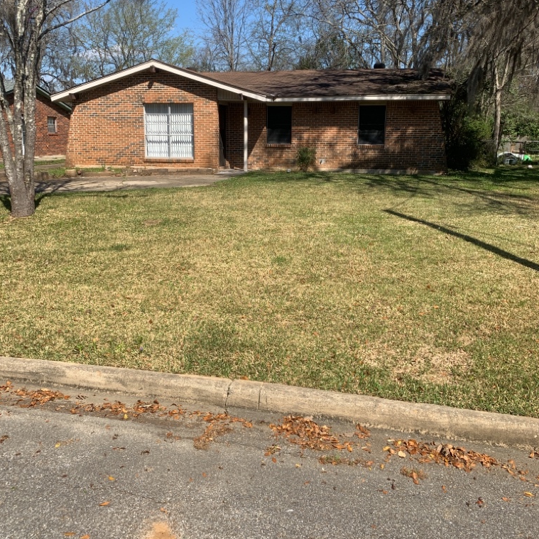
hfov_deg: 52.5
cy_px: 223
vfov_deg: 52.3
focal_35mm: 31
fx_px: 546
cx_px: 269
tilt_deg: -7.7
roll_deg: -0.3
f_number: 1.8
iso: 25
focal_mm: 4.25
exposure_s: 1/2075
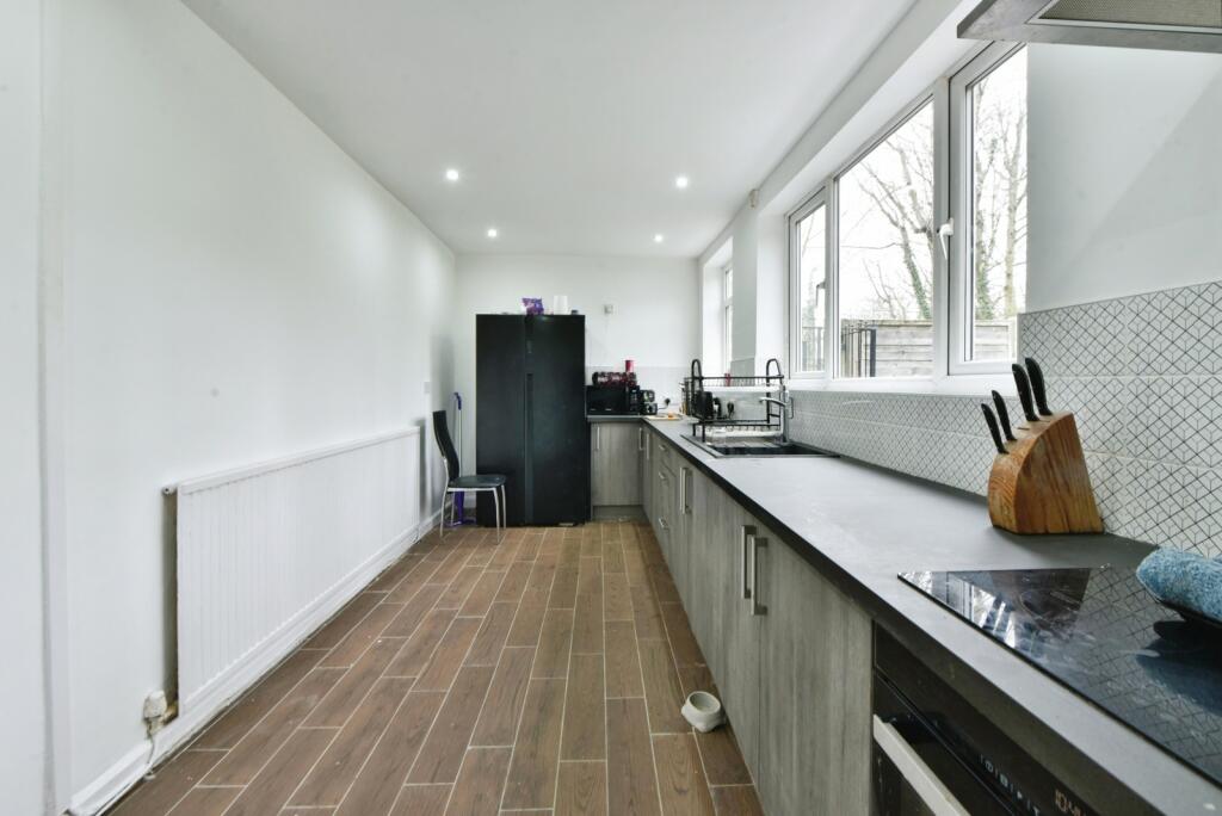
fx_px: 475
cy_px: 408
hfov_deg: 104.2
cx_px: 611
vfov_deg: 81.3
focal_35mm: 14
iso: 800
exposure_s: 1/20
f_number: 11
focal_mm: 14
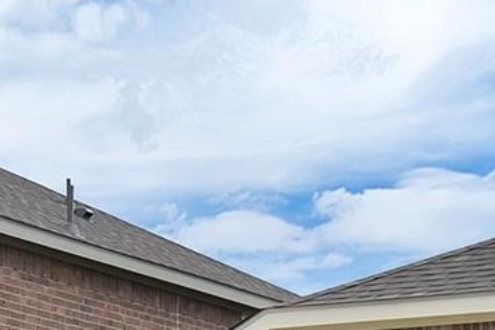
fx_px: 2283
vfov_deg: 8.0
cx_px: 429
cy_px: 601
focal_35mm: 166
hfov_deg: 12.3
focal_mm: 20
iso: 140
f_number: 8
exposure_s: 1/500
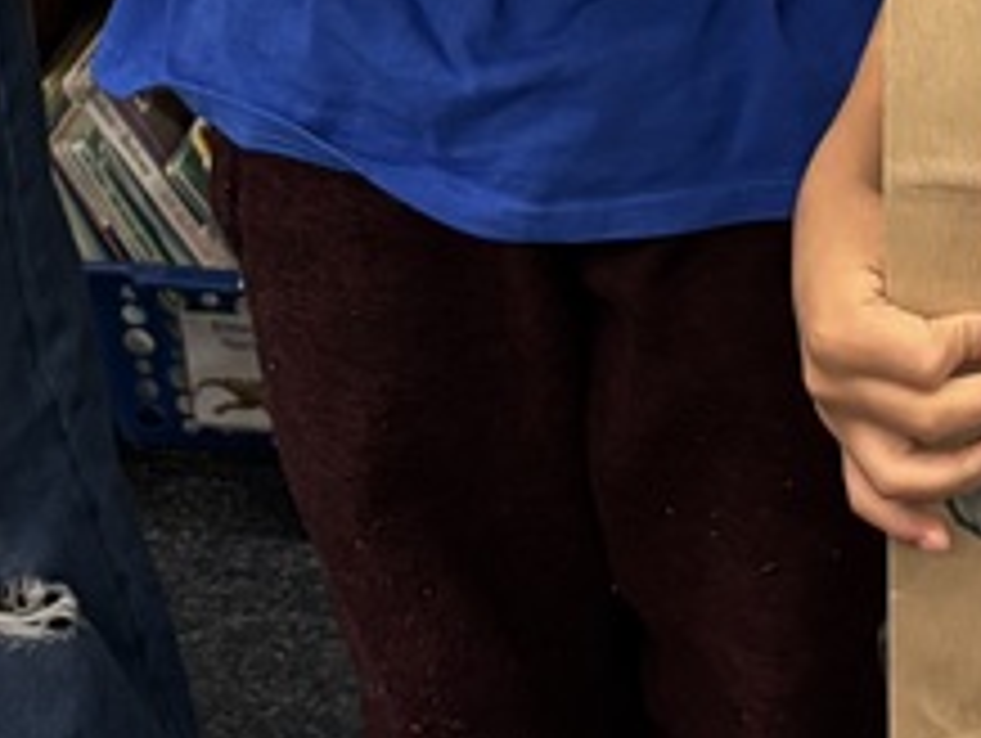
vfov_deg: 11.0
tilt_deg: -14.9
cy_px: -747
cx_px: 927
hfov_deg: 15.9
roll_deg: +0.4
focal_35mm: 122
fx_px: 3461
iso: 160
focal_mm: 5.96
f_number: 1.6
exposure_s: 1/60
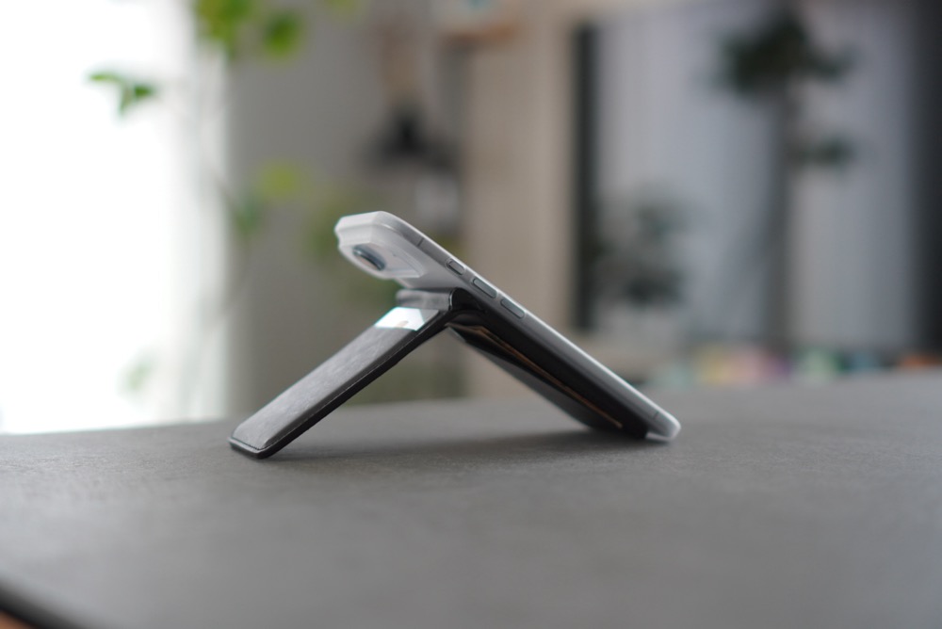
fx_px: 1374
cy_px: 314
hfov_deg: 37.8
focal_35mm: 52
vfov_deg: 25.8
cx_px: 471
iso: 100
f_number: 1.8
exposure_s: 1/60
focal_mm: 35
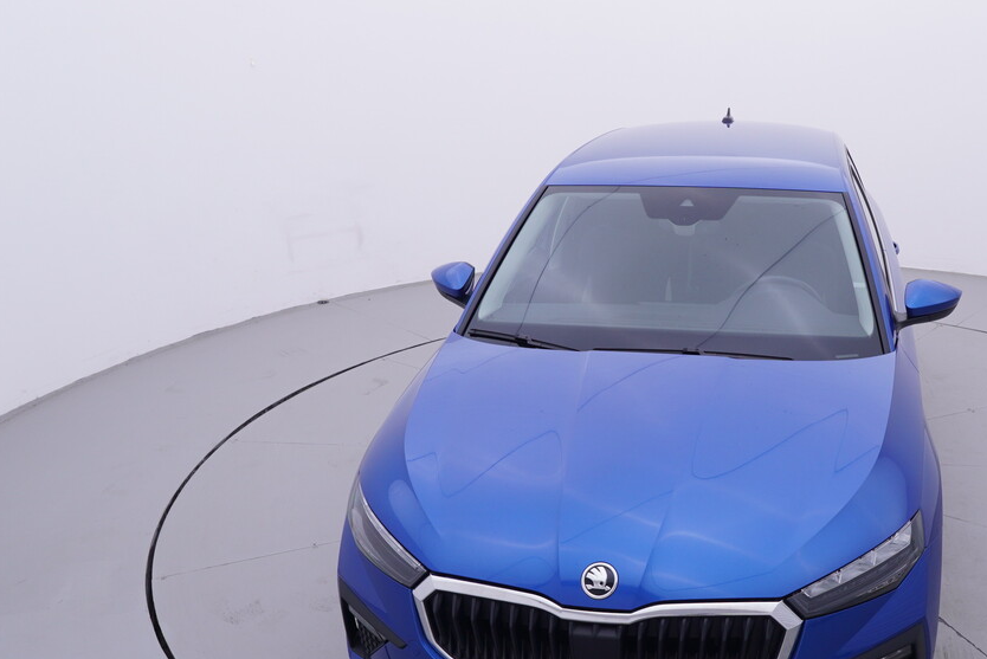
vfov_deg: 34.3
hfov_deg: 48.7
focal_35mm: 39
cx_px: 669
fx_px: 1066
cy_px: 358
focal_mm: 15
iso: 200
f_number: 5
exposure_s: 1/80
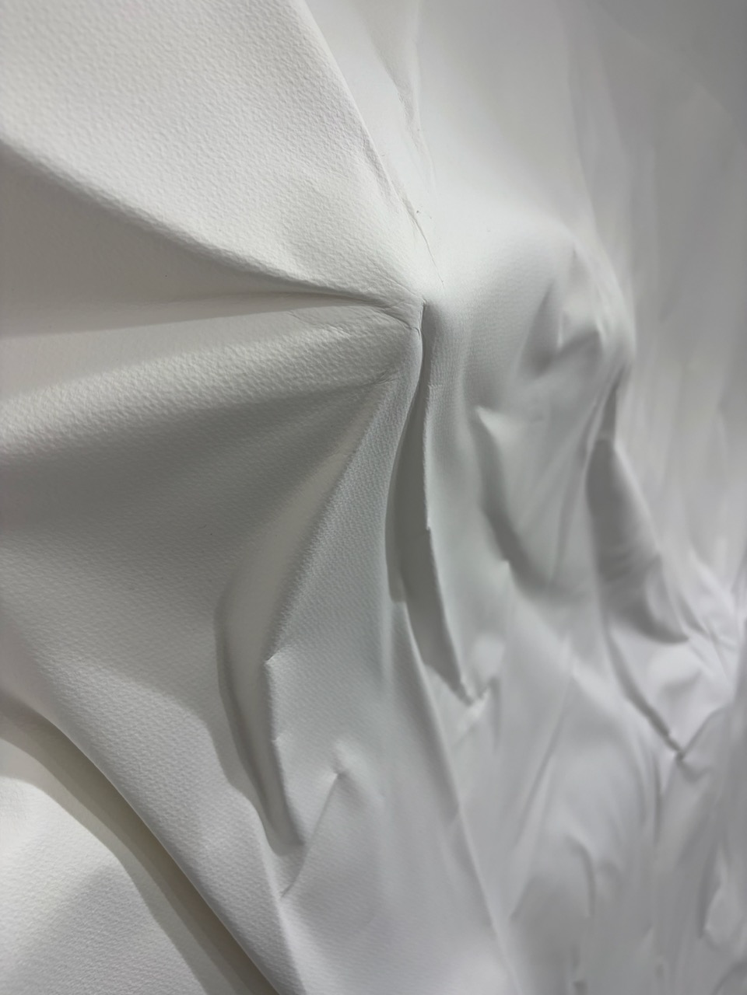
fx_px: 748
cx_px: 374
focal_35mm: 26
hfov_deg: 53.1
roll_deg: -5.3
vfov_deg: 67.3
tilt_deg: -0.8
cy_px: 498
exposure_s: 1/168
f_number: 1.6
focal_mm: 5.96
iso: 32
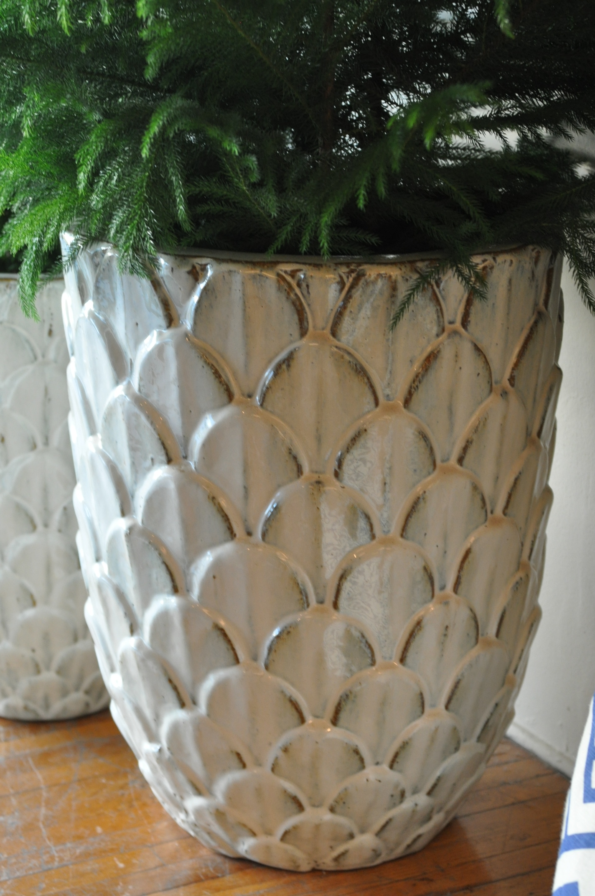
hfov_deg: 18.9
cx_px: 298
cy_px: 448
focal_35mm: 72
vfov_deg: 28.1
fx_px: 1789
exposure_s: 1/60
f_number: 4
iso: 800
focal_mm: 48
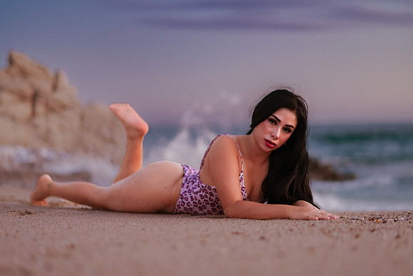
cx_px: 206
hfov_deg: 34.5
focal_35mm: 58
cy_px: 138
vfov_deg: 23.4
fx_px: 666
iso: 1600
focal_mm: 58
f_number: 1.4
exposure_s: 1/60
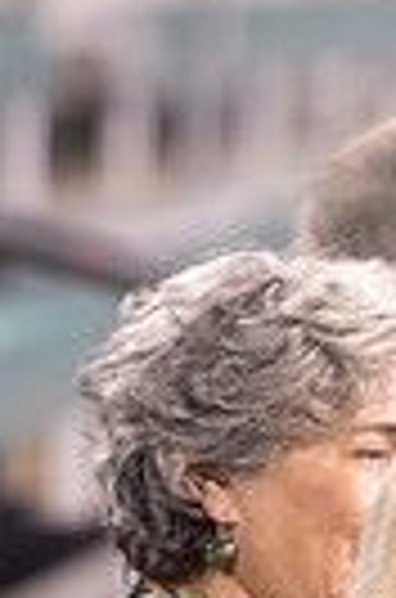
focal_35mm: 875
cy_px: 659
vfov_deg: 2.4
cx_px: 837
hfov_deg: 1.6
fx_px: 14512
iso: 1000
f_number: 2.8
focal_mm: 200
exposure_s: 1/320
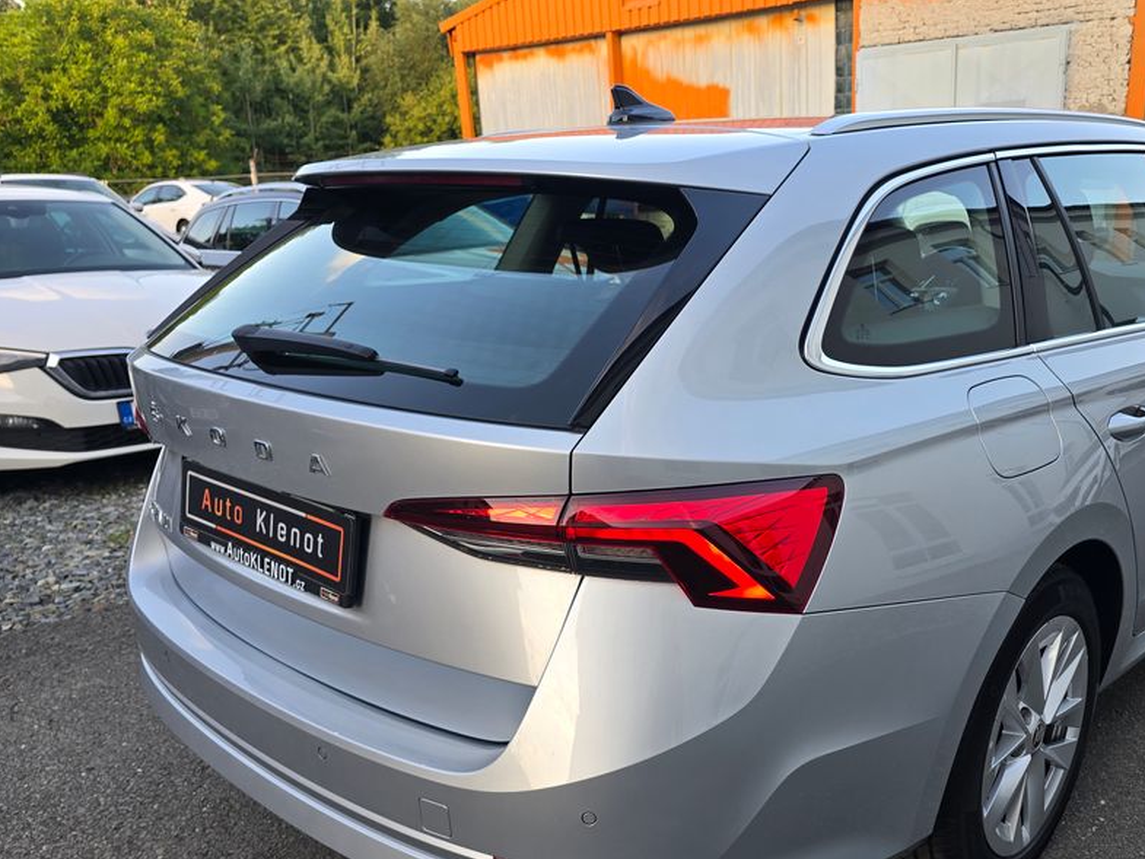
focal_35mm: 30
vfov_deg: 46.2
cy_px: 557
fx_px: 992
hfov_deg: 58.9
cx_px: 741
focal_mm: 6.3
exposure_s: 1/66.7
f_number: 1.7
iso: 12
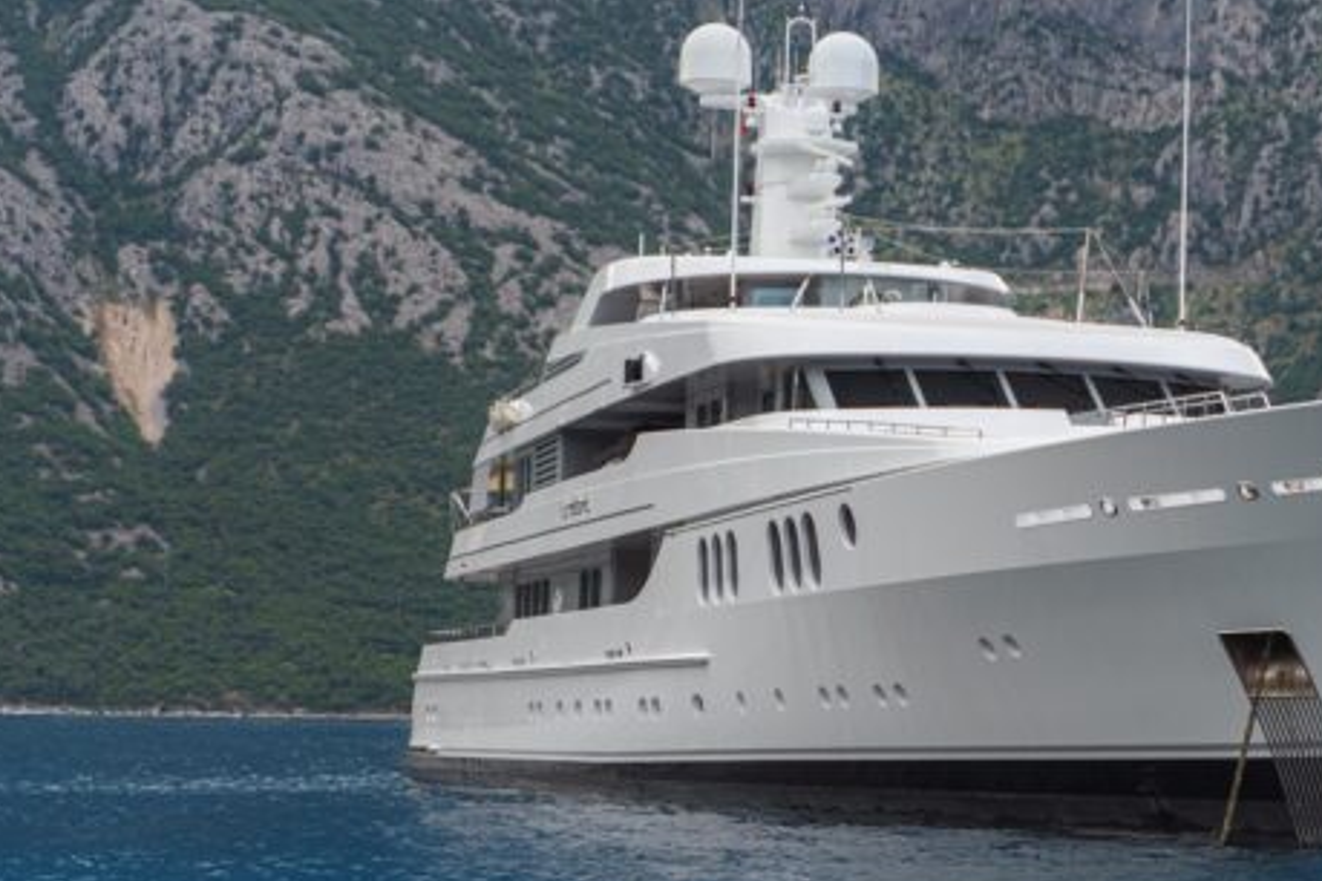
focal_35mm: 107
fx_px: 3929
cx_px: 994
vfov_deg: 12.8
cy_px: 412
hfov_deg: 19.0
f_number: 2.8
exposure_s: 1/400
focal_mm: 64
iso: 100
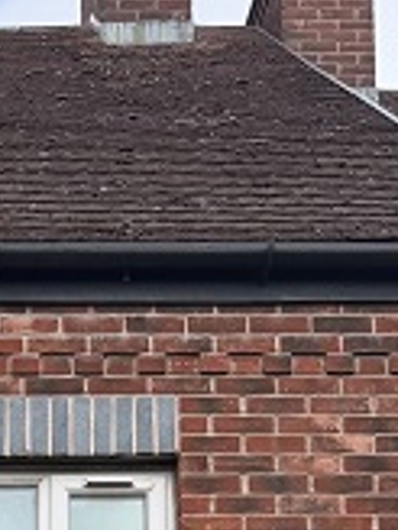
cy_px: 1057
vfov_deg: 14.2
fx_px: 1794
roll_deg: -1.2
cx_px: -262
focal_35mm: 117
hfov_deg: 11.9
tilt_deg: +8.6
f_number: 1.78
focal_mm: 6.76
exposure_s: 1/2445
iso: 100
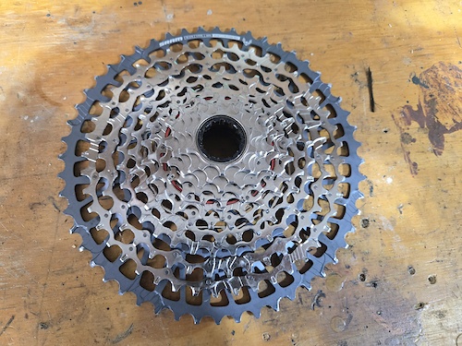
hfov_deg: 73.9
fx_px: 307
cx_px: 231
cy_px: 173
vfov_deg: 58.9
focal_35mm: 23
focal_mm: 5.4
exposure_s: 1/120
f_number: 1.8
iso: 1000
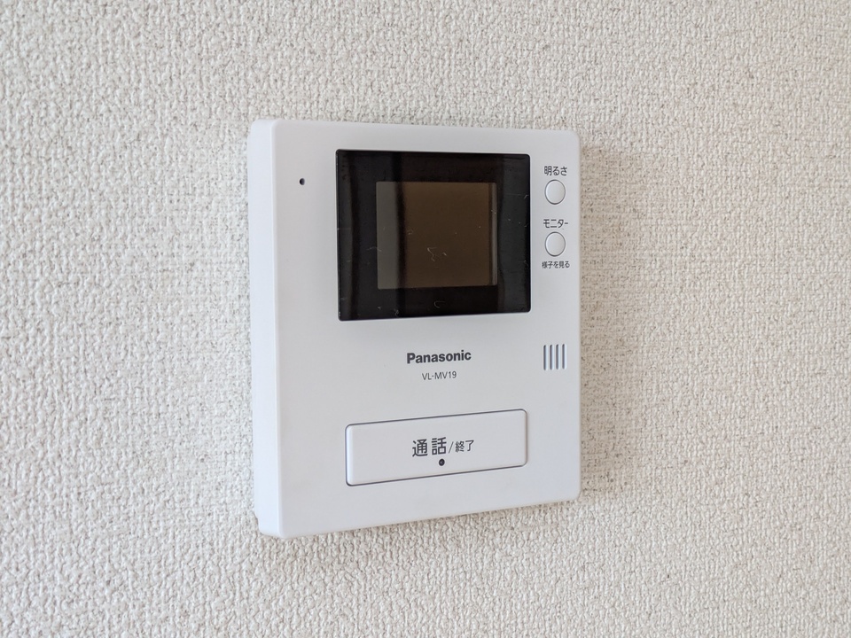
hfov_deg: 37.5
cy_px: 319
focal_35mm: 51
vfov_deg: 28.6
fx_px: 1254
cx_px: 426
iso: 98
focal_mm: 5.43
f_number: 1.89
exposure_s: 1/120
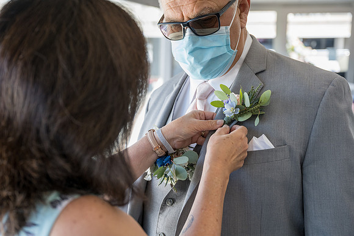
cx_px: 177
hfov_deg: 41.1
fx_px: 472
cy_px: 118
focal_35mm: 48
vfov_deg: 28.1
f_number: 4
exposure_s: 1/320
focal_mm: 48
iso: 400
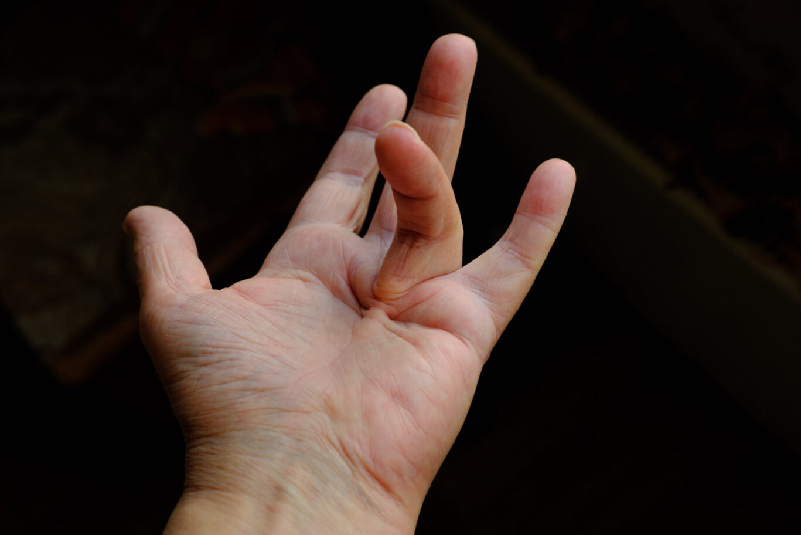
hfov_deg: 37.5
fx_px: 1179
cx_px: 400
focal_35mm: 53
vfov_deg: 25.5
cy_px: 268
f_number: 6.4
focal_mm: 35
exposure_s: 1/100
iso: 500
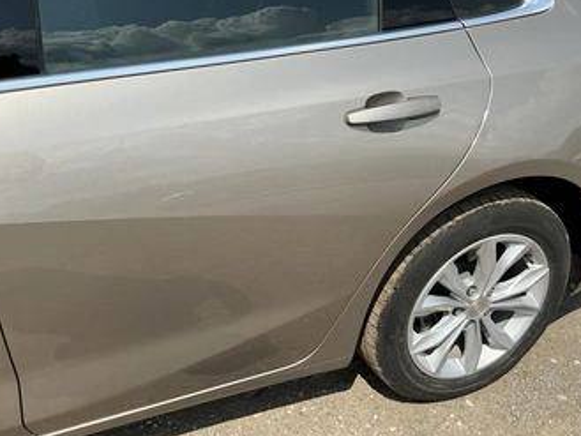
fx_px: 571
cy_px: 226
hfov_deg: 53.9
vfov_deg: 41.8
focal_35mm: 34
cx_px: 268
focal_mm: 3
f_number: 1.8
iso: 25
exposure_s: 1/1786
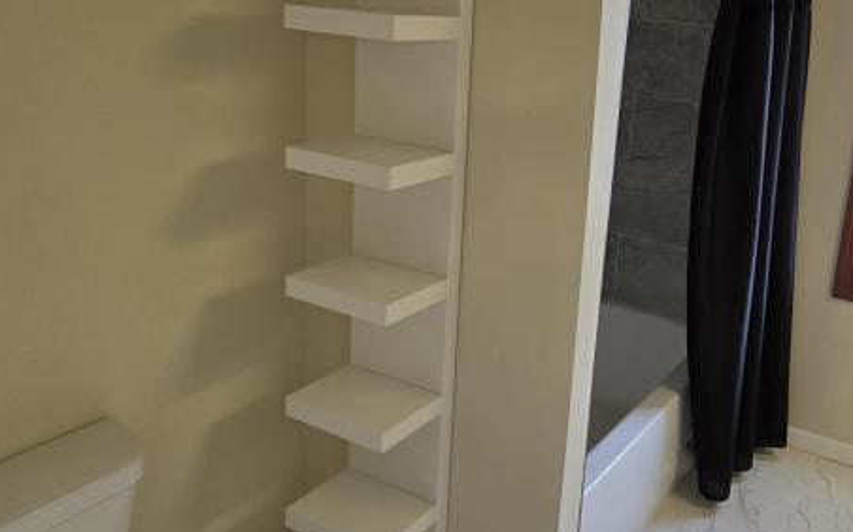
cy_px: 200
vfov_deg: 35.1
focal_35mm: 36
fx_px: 836
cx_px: 531
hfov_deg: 53.5
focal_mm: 5.4
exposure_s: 1/120
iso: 80
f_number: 1.8
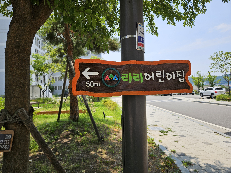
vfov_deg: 58.9
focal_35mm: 23
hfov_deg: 73.9
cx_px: 116
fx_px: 153
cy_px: 86
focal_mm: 5.4
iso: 25
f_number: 1.8
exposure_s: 1/1437
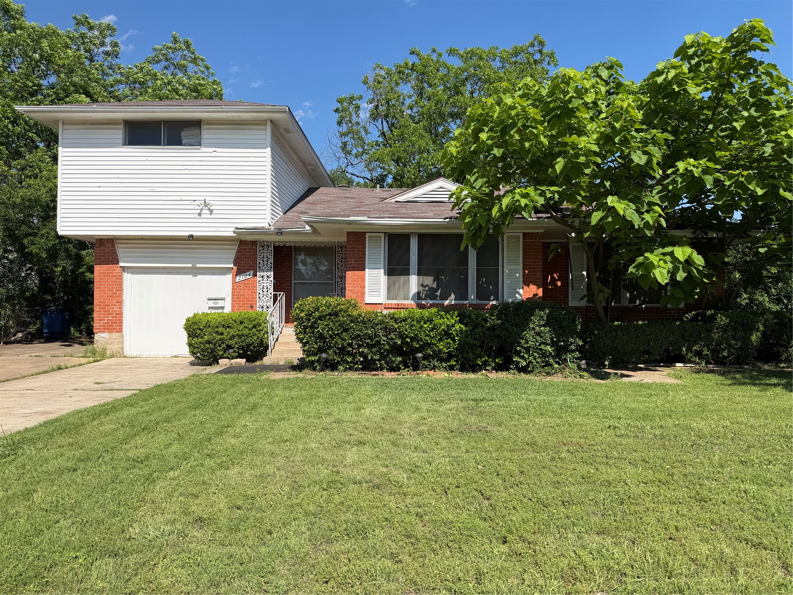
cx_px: 396
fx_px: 550
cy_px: 298
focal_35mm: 24
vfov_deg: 56.8
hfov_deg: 71.6
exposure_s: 1/5319
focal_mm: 6.76
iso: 80
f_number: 1.78
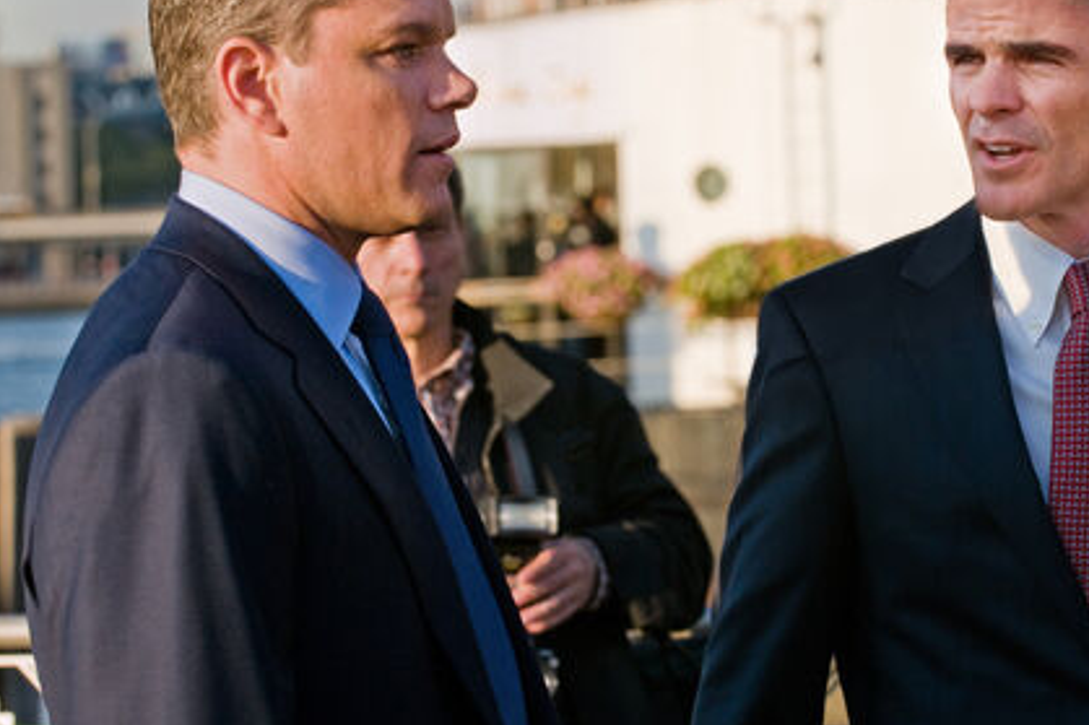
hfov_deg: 10.8
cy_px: 265
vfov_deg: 7.2
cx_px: 637
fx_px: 5745
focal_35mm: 190
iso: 200
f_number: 6.3
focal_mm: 98
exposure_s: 1/500
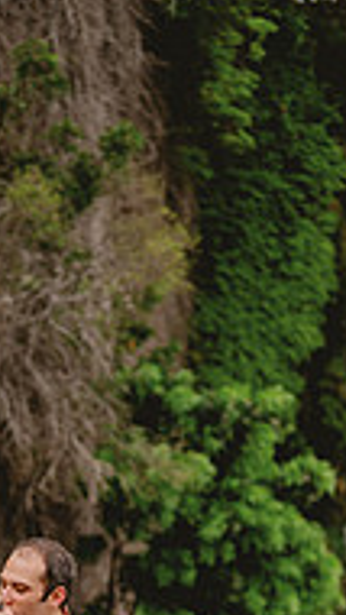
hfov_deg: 9.8
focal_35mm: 124
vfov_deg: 16.9
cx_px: 50
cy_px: 634
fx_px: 2021
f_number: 2
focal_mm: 50
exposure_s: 1/320
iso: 80
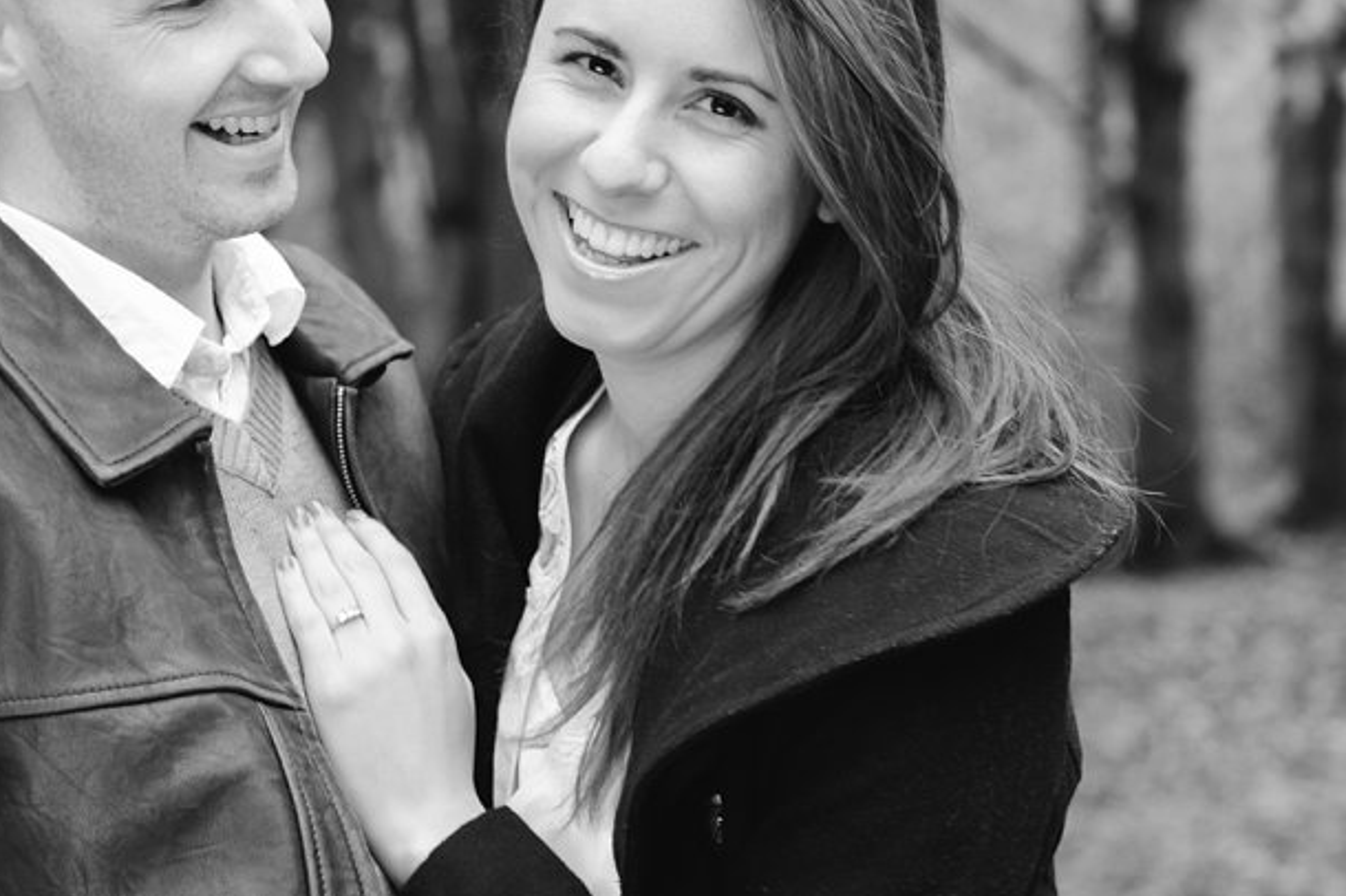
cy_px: 313
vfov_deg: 10.4
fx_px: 4895
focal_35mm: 131
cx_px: 618
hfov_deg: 15.7
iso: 800
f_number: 5
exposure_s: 1/125
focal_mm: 85
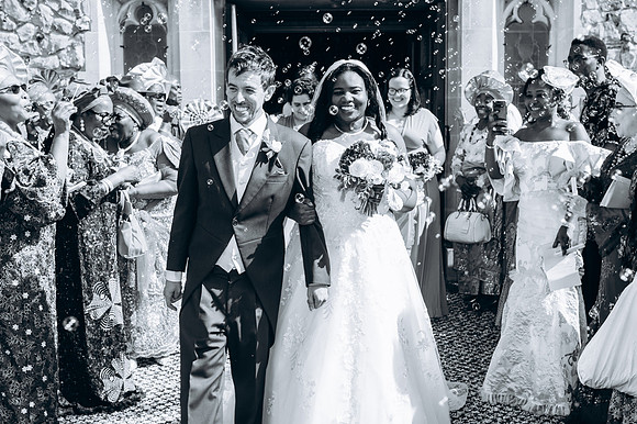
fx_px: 819
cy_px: 212
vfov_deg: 29.0
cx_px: 318
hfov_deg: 42.5
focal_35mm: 46
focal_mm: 35
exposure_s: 1/250
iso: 100
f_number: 5.6
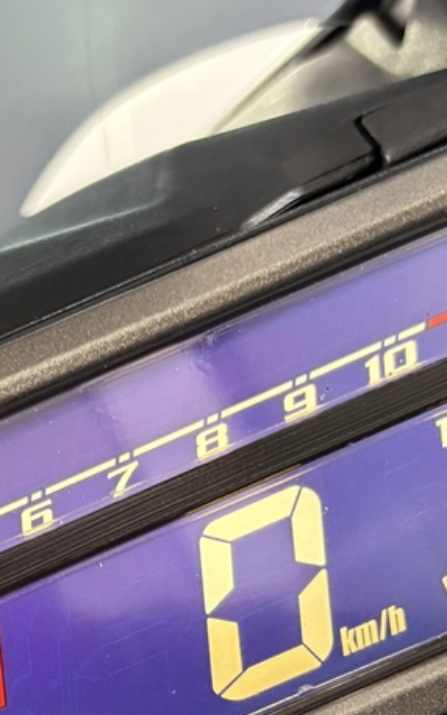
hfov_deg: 16.8
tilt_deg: -47.4
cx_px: 75
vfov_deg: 26.2
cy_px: 593
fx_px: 1502
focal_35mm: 77
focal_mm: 5.96
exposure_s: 1/60
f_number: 1.6
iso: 400
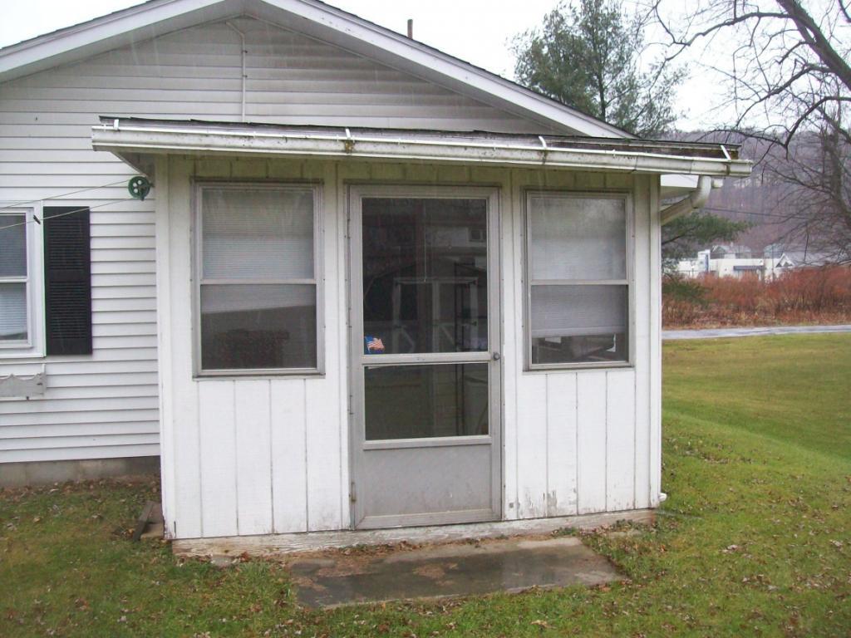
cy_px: 319
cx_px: 426
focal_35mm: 36
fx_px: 885
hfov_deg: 51.4
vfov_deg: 39.7
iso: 200
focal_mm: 6
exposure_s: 1/144
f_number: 2.7
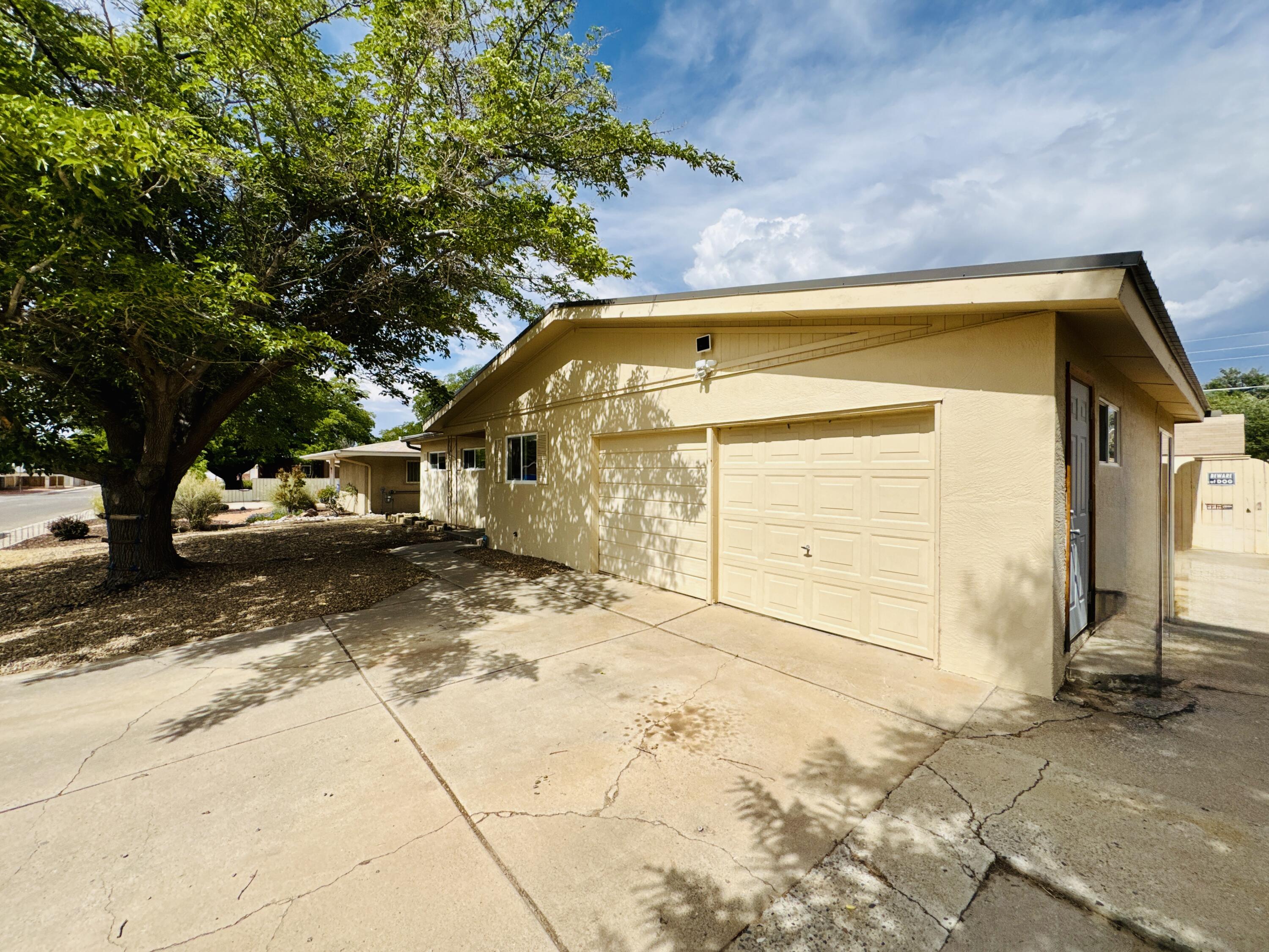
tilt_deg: -0.7
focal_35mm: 14
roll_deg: +0.4
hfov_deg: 102.1
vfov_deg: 85.7
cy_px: 476
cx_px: 634
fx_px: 513
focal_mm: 2.22
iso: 50
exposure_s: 1/4132
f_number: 2.2
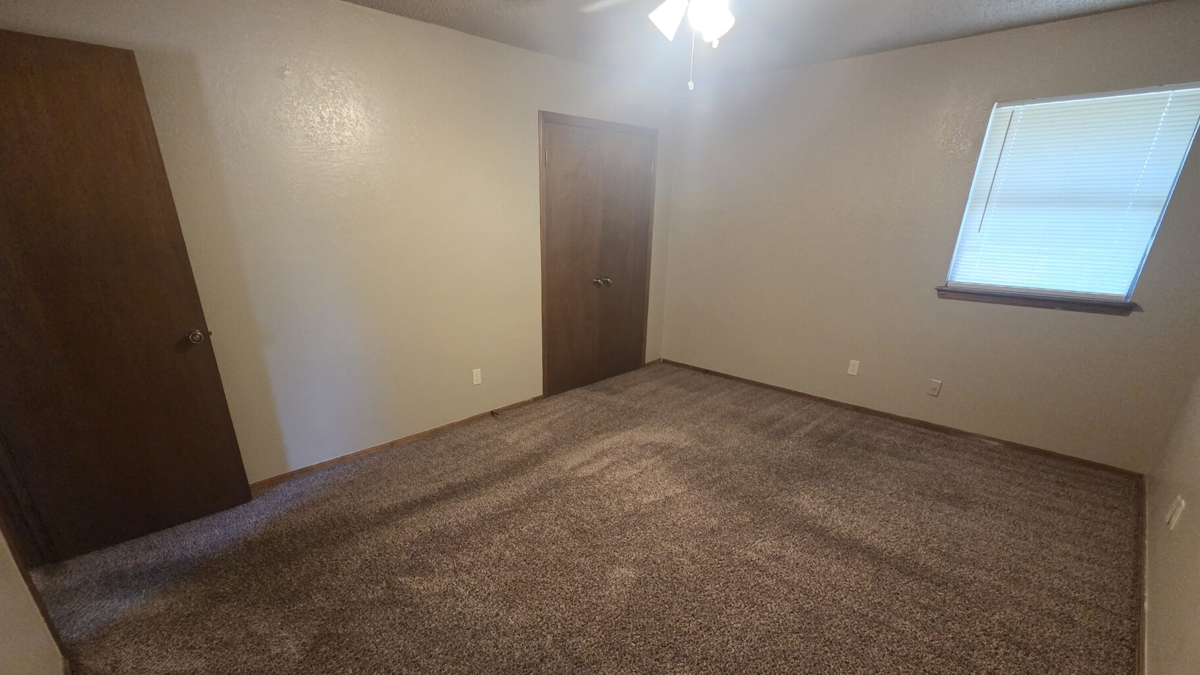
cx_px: 586
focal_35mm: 15
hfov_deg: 103.0
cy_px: 422
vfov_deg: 69.4
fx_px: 477
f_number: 2.2
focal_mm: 2.2
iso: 800
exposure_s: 1/60
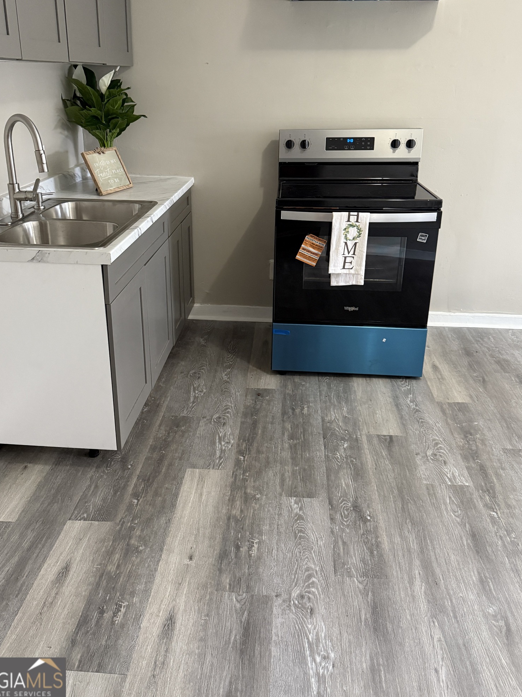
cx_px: 249
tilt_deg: -19.5
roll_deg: -0.7
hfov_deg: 49.7
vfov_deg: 63.1
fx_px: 563
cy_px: 292
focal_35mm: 28
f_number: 1.78
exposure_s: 1/60
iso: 800
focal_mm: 6.76
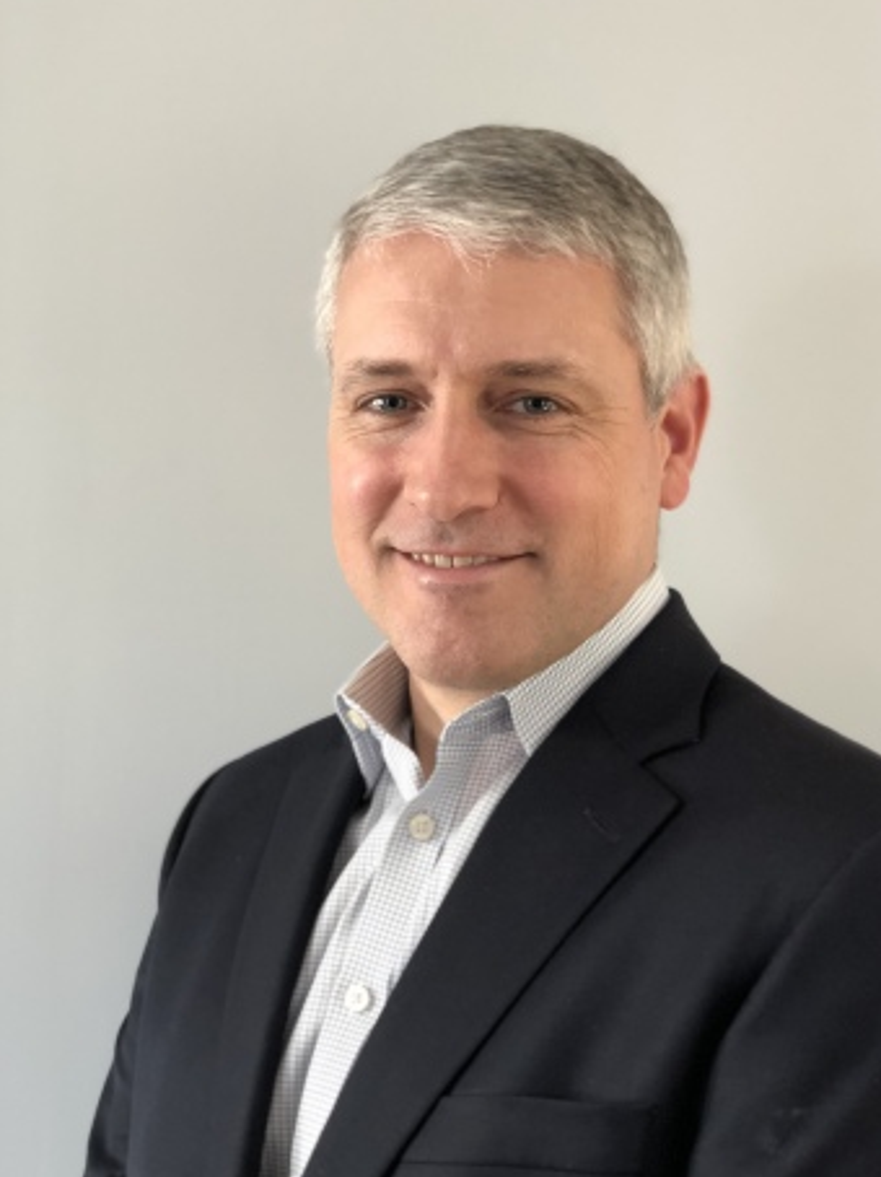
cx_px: 461
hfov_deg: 26.5
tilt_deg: +4.0
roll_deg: -1.3
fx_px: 1868
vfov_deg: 35.0
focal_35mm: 55
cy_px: 583
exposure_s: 1/24
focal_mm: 6
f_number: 2.4
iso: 125
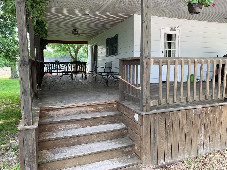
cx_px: 114
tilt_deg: -7.1
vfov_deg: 53.1
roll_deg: -0.1
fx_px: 170
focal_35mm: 26
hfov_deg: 67.3
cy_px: 85
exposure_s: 1/171
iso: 25
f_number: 1.8
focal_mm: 4.25
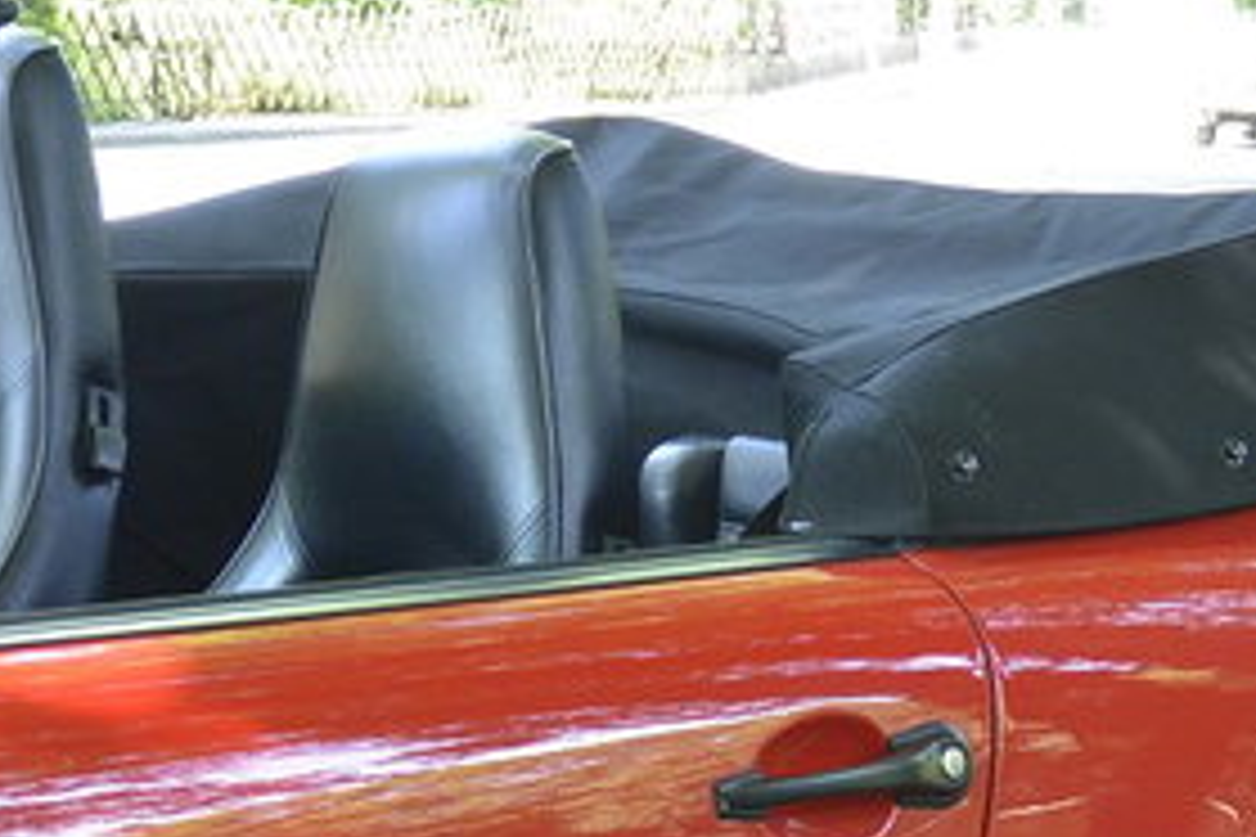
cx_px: 1328
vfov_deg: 10.9
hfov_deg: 16.1
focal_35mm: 124
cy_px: 968
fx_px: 4326
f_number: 4.5
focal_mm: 16.9
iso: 400
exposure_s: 1/80
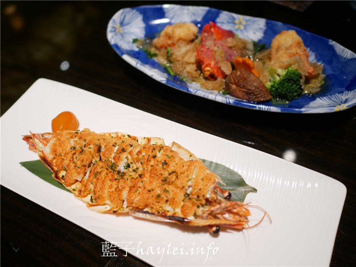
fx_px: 309
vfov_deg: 46.8
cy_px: 134
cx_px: 178
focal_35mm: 30
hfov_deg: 60.0
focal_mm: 15
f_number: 1.7
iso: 250
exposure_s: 1/60
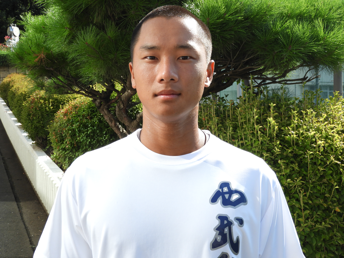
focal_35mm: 40
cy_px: 129
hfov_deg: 46.8
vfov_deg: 36.0
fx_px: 398
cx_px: 172
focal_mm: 7.2
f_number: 3.8
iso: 100
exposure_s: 1/400
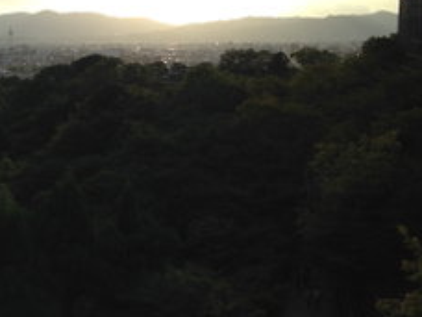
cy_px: 150
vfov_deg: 25.2
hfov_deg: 32.3
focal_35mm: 58
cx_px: 85
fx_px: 707
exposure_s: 1/1506
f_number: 2.4
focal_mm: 4.12
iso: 50
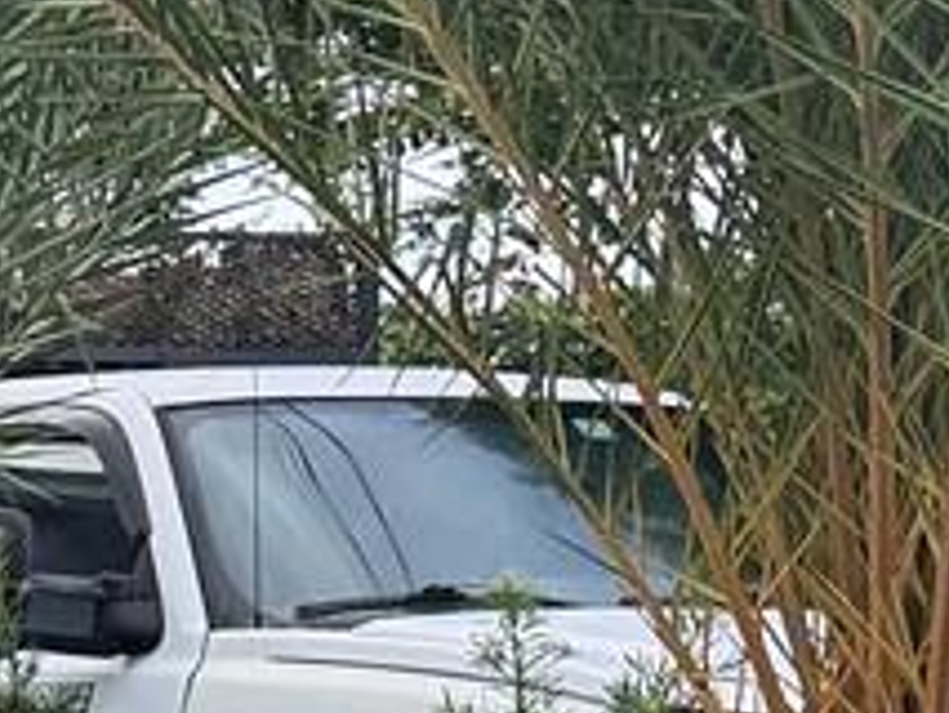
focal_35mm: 180
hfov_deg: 10.0
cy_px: 1034
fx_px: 4937
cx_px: -1074
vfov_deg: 8.1
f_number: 1.78
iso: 100
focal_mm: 6.76
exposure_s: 1/507
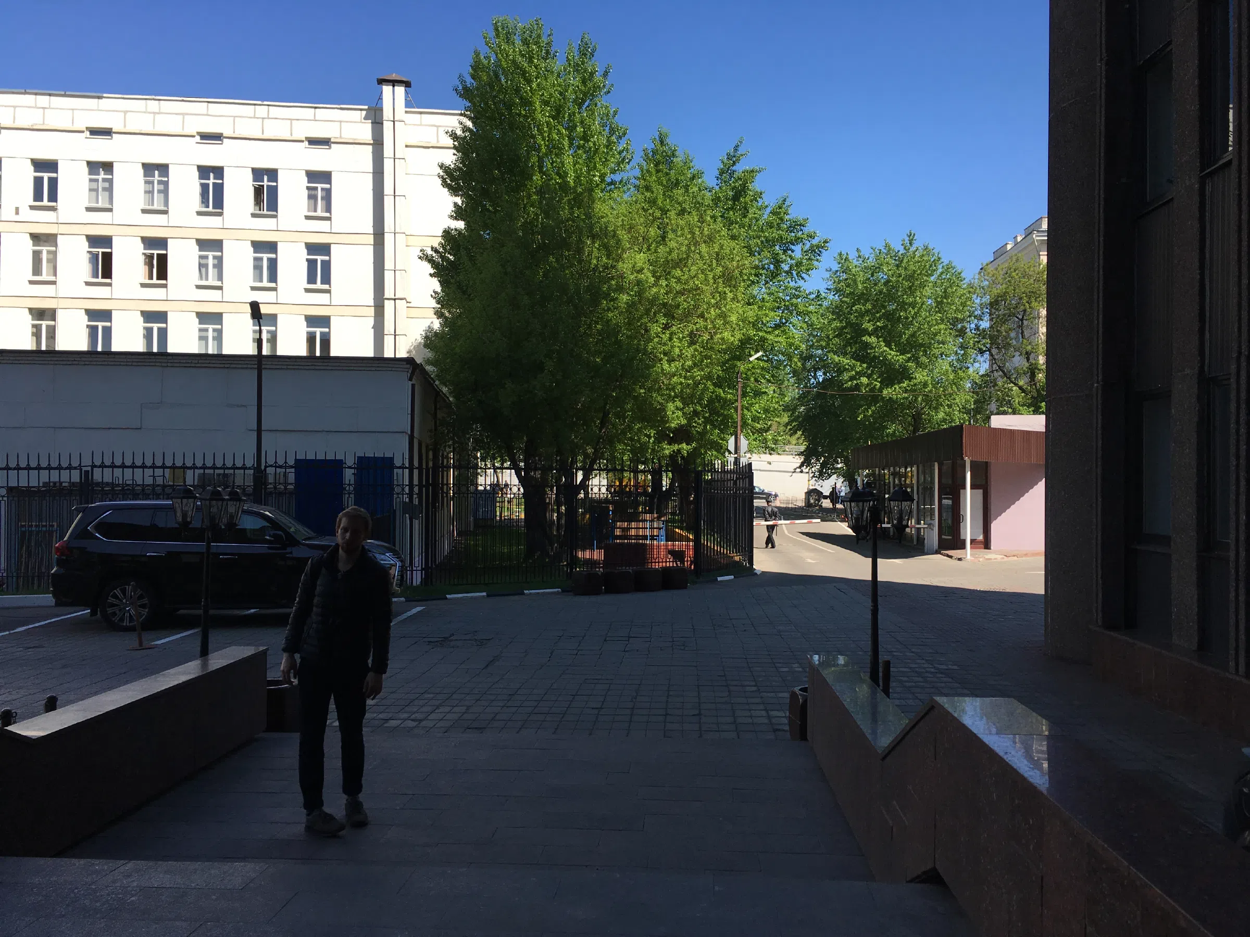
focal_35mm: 29
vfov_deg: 48.2
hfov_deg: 61.7
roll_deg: +0.6
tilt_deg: -0.3
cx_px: 625
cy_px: 468
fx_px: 1047
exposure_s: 1/1148
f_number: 2.2
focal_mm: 4.15
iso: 25
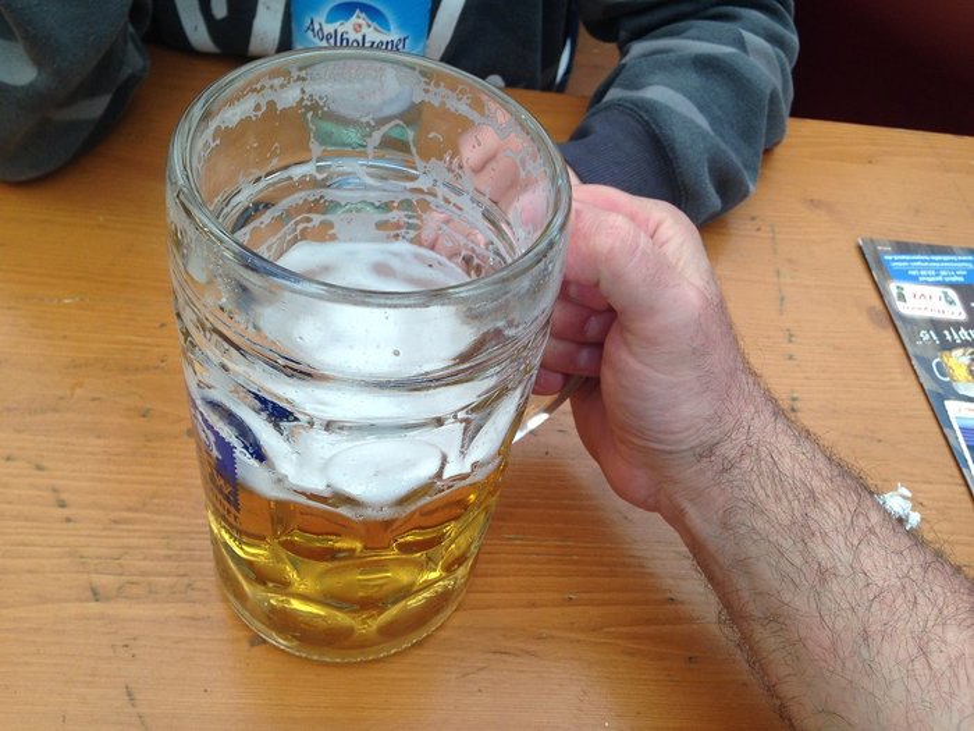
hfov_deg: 55.4
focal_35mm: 33
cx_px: 487
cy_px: 366
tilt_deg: -51.1
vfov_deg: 42.9
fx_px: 929
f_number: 2.4
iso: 64
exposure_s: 1/40
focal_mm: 4.12
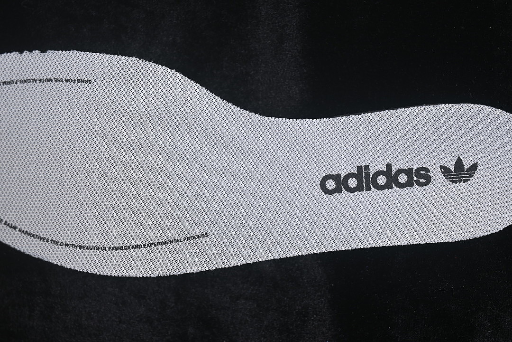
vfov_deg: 18.2
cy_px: 171
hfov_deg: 27.0
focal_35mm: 75
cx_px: 256
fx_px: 1067
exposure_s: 1/60
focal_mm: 50
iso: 160
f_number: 7.1
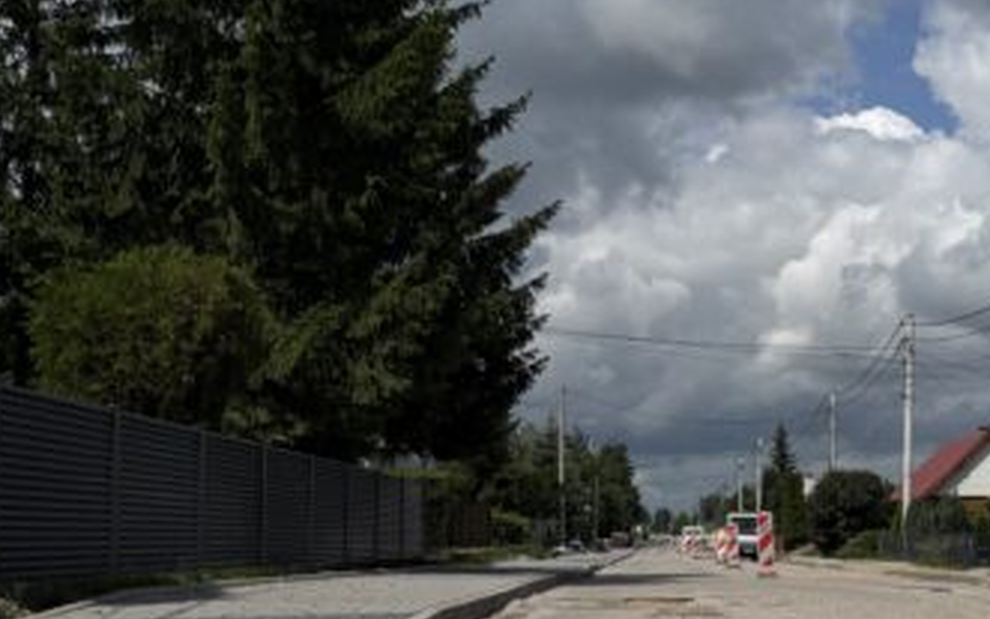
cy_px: 502
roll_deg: -0.4
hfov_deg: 34.3
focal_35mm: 59
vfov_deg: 21.7
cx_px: 628
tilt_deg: +1.3
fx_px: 1592
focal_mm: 6.76
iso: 64
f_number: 1.78
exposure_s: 1/14286
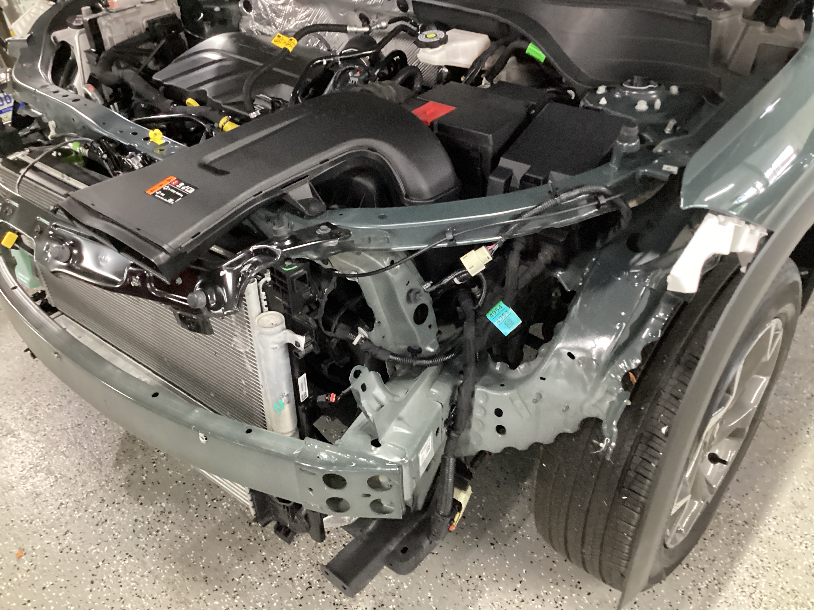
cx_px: 407
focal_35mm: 31
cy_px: 305
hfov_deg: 58.4
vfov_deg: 45.4
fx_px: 729
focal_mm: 3.3
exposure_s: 1/25
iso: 640
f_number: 2.4
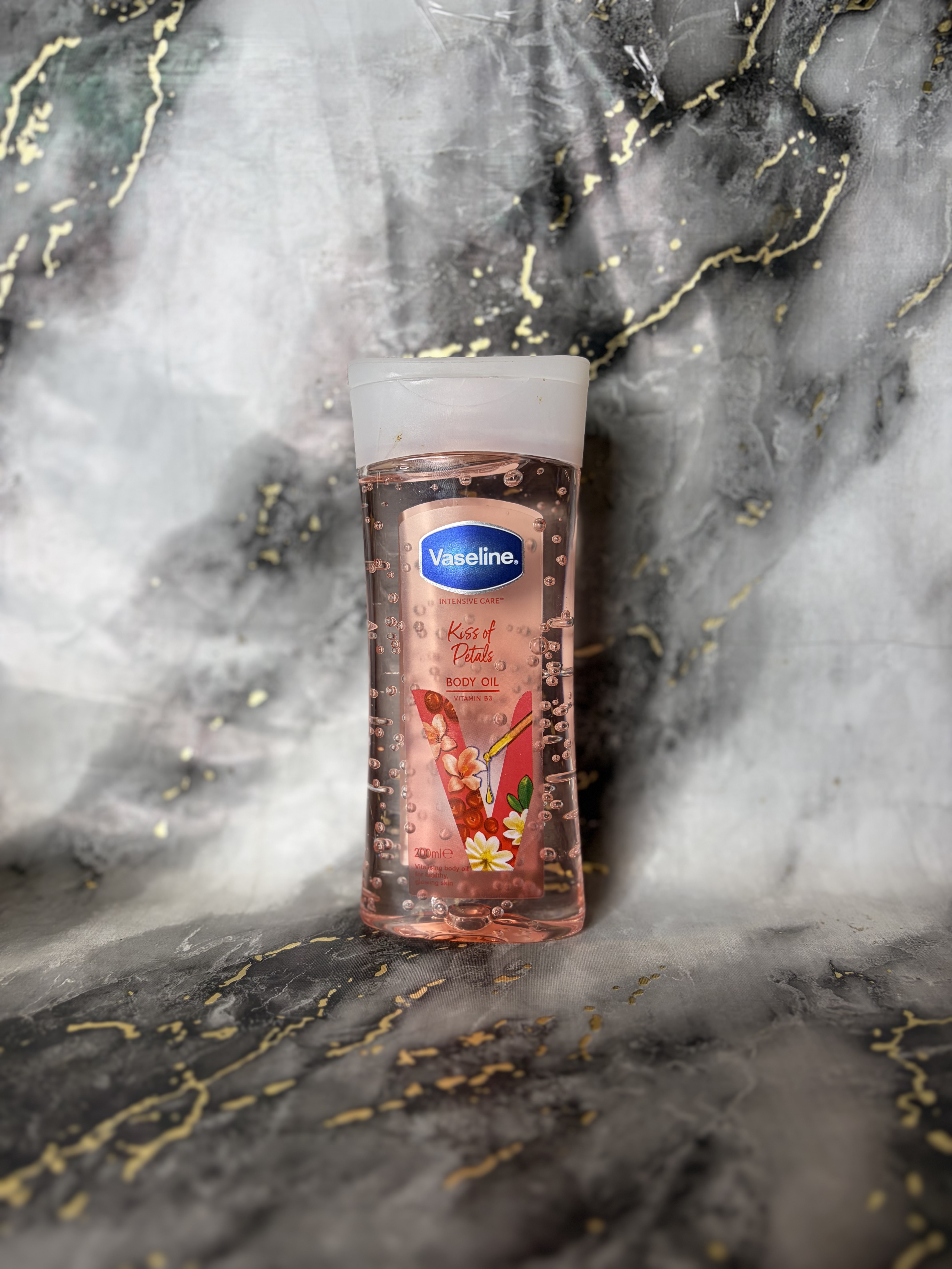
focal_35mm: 26
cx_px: 476
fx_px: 953
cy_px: 634
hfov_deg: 53.1
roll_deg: +0.0
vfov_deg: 67.3
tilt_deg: -6.9
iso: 64
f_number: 1.6
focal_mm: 5.96
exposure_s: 1/100
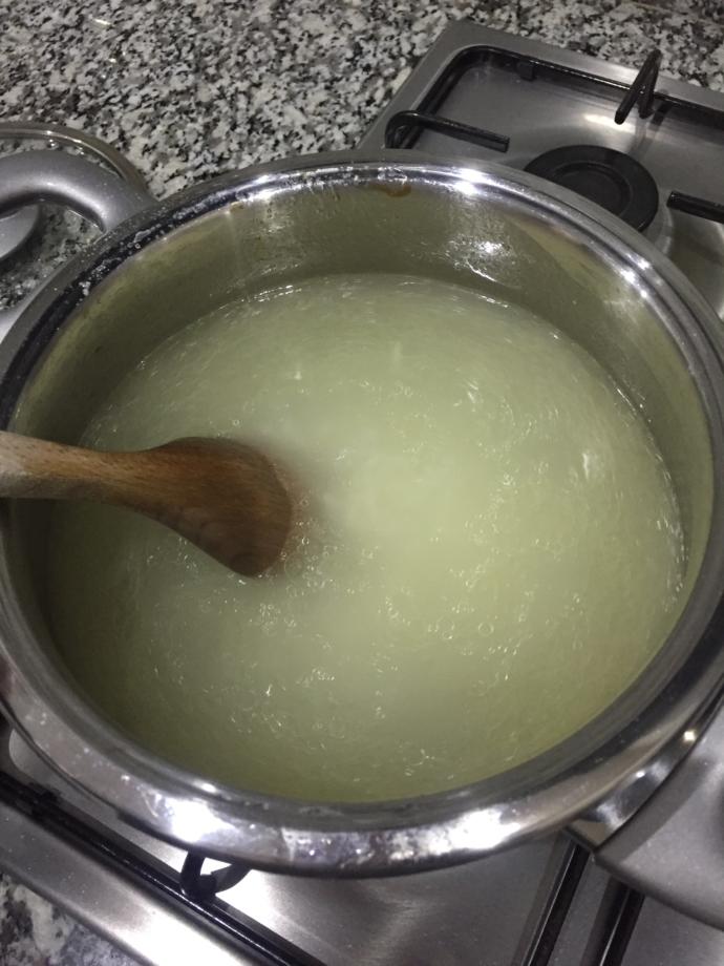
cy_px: 483
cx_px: 362
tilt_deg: -61.8
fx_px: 809
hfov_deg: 48.2
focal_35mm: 29
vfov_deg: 61.7
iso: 320
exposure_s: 1/33
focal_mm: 4.15
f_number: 2.2
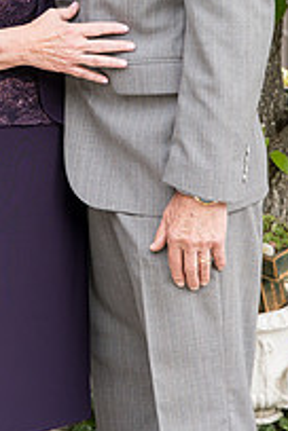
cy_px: -19
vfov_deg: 14.7
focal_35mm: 137
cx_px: 44
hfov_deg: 10.0
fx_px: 1644
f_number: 5
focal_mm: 62
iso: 400
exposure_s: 1/500
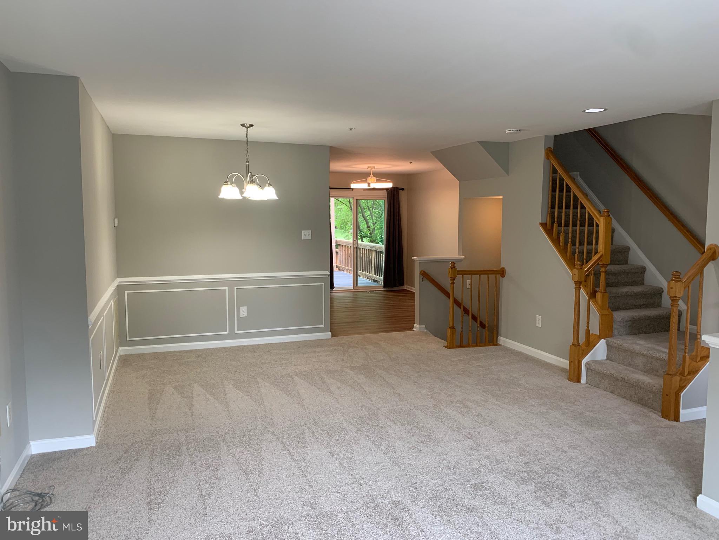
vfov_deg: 53.1
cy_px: 270
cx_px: 360
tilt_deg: -6.6
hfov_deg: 67.3
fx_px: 540
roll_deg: -0.4
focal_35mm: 26
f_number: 1.8
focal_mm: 4.25
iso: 80
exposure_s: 1/60
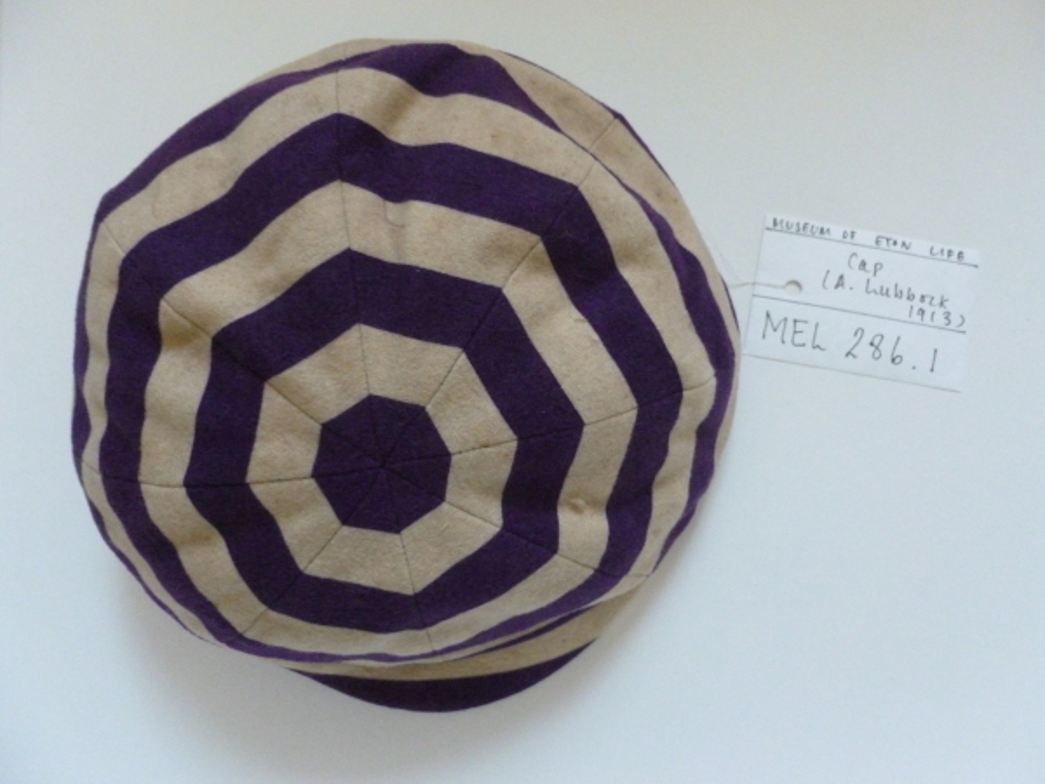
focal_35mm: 28
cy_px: 392
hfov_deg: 63.4
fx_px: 845
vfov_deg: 49.7
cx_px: 522
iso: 800
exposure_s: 1/25
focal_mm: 5
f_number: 3.3
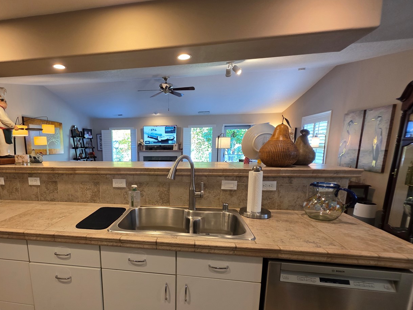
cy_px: 184
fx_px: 203
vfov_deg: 74.0
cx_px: 152
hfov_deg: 89.0
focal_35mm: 17
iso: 160
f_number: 1.9
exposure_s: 1/60
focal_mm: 2.2
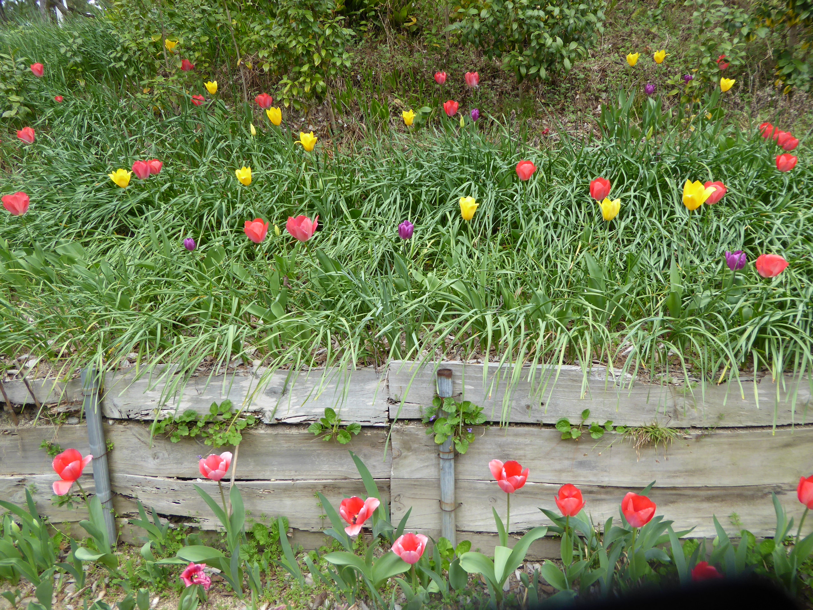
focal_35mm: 25
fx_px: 587
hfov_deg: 69.4
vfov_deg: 54.9
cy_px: 305
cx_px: 406
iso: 100
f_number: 3.3
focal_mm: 4.3
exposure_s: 1/125
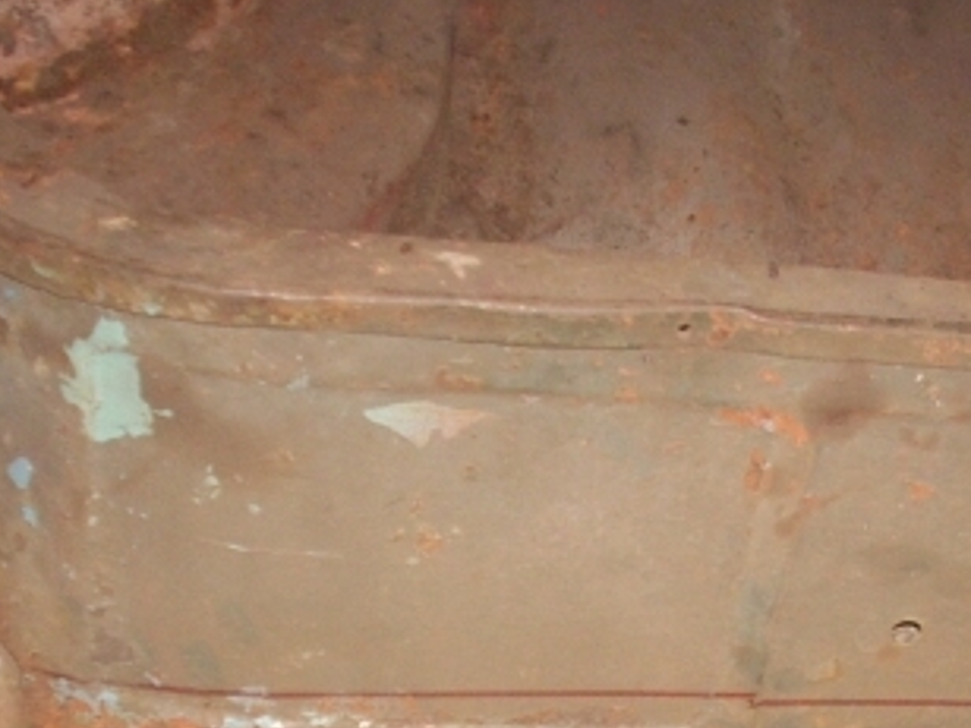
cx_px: 703
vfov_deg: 15.9
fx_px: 2525
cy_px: 837
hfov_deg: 21.6
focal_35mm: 90
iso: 200
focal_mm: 6.2
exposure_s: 1/60
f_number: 2.8
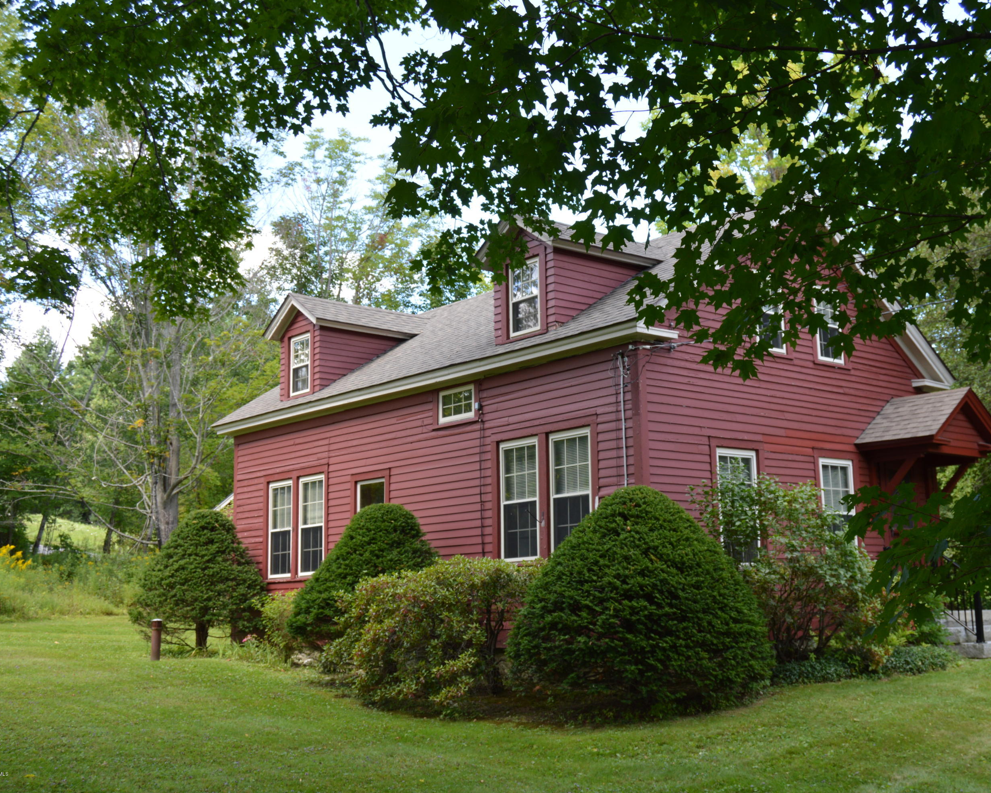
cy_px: 399
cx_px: 577
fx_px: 1203
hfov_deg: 44.6
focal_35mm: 41
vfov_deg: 36.5
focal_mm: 24
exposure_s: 1/125
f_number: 5.6
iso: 200
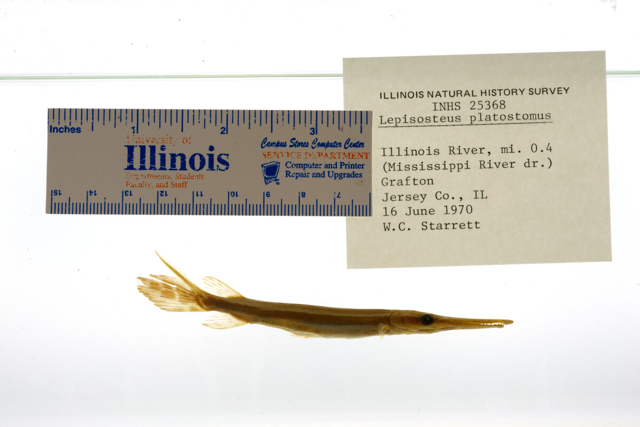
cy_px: 214
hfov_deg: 33.4
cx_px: 320
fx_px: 1067
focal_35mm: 60
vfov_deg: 22.6
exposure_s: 1/40
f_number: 20
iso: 100
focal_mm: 60
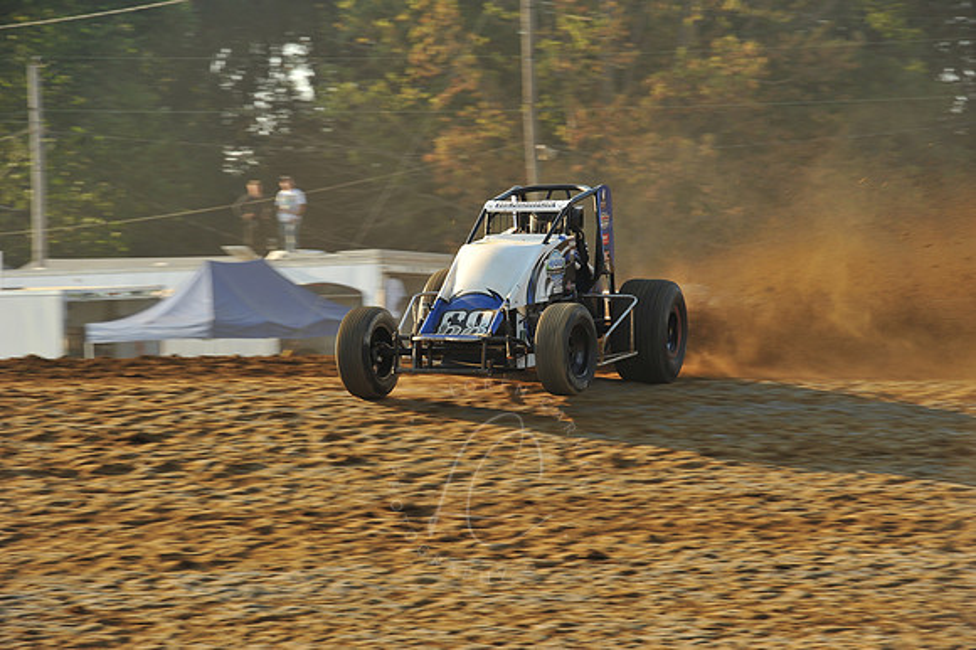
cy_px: 325
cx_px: 488
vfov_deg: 7.6
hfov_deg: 11.4
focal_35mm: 180
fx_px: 4877
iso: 400
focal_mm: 180
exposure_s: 1/320
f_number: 9
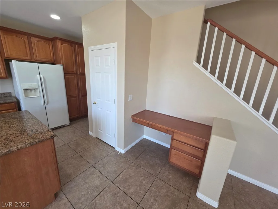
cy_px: 104
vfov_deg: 89.9
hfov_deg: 106.2
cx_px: 139
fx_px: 104
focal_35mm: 13
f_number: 1.9
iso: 125
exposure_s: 1/120
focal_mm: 2.2
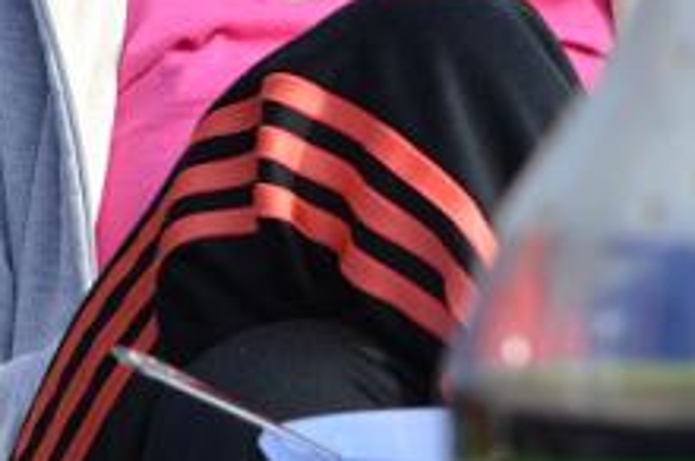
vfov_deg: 4.5
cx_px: 341
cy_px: -303
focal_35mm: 300
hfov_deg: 6.9
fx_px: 5780
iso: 100
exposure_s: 1/200
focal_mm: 55
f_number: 7.1
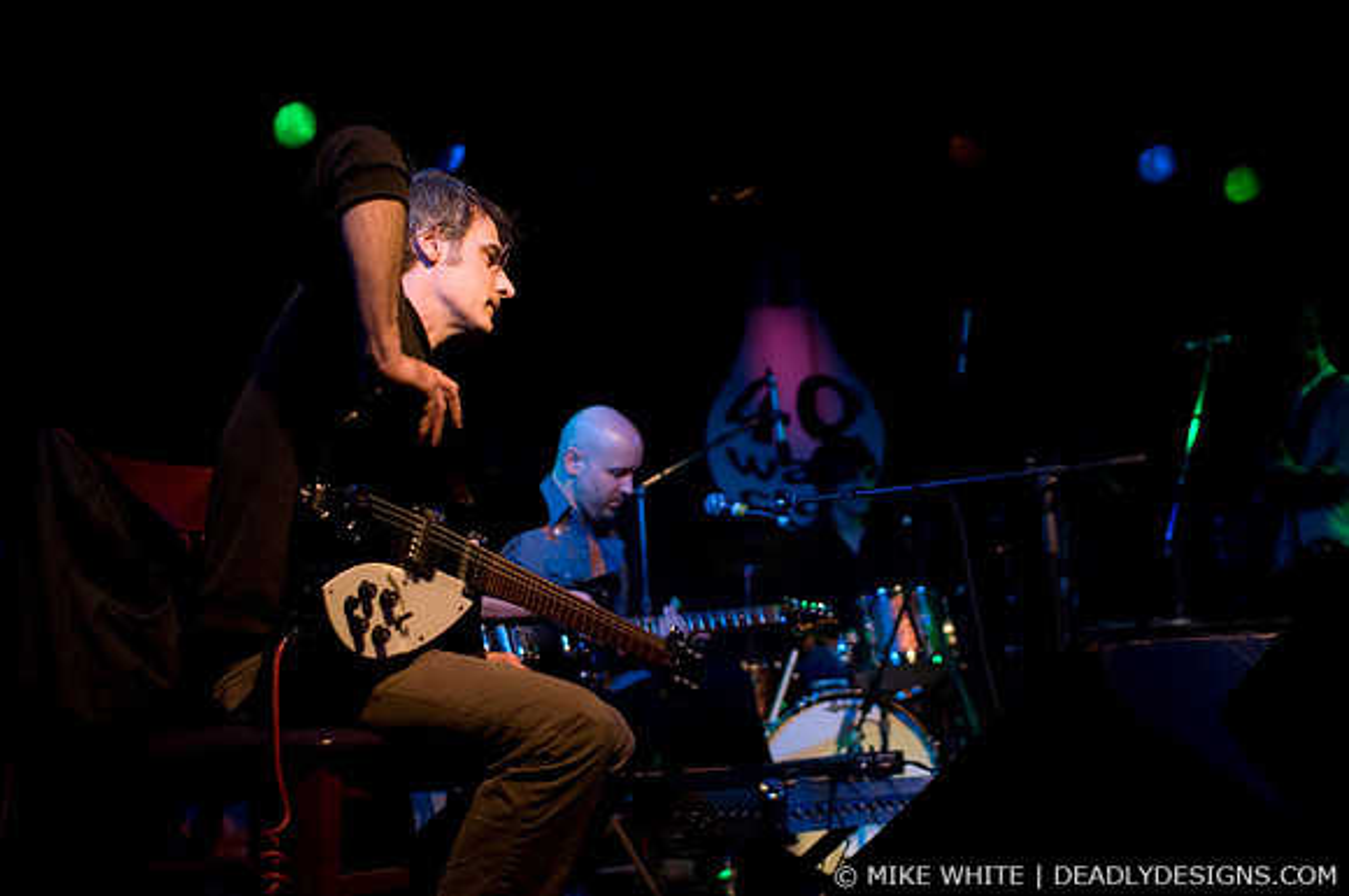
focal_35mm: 45
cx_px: 674
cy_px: 448
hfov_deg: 43.7
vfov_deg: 29.8
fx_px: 1684
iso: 1000
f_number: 1.8
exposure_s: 1/100
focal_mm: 30
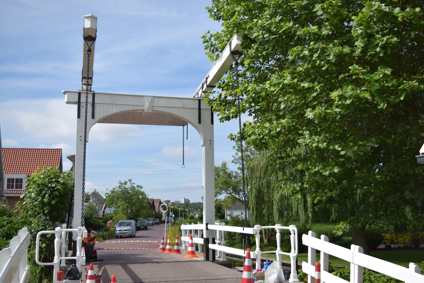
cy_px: 142
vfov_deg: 33.0
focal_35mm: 40
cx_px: 212
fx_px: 477
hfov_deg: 47.9
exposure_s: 1/1600
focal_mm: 27
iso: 200
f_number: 4
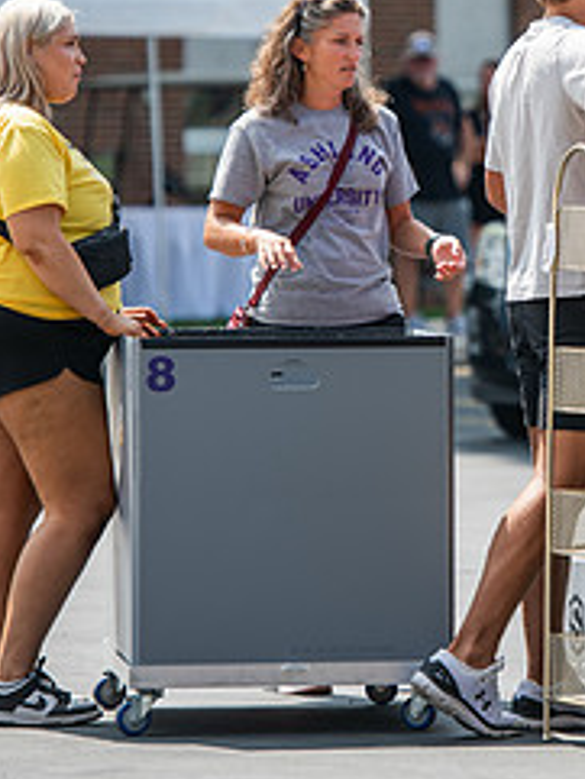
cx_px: 598
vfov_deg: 5.5
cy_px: 192
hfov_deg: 4.1
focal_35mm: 359
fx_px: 8082
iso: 80
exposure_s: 1/500
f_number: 3.5
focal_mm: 155
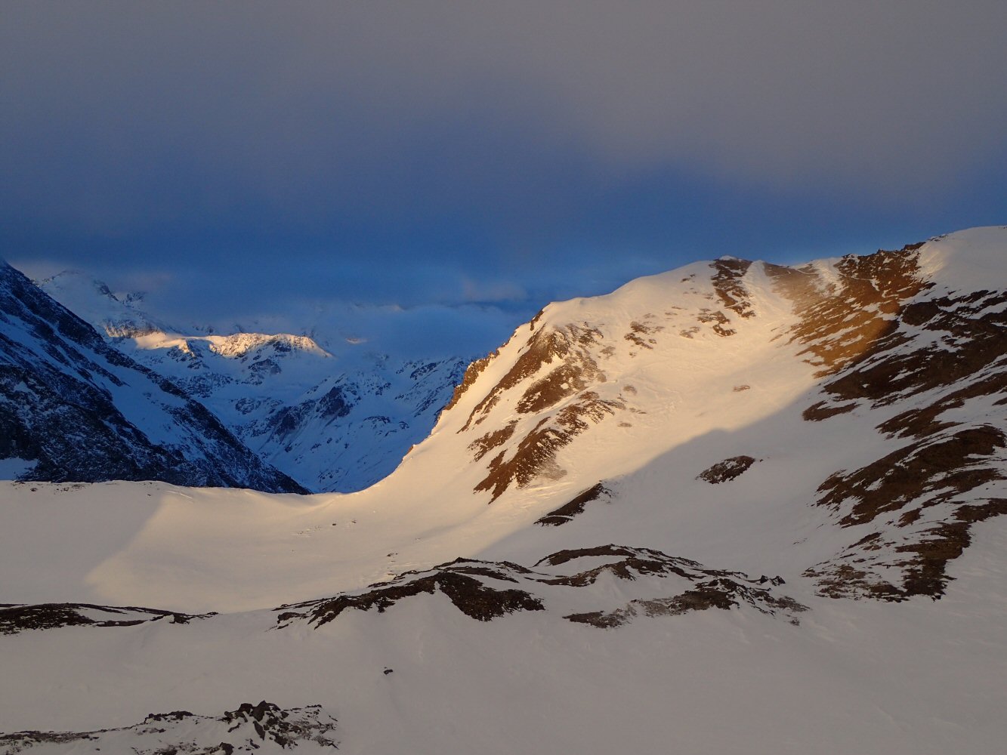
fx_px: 1338
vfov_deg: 31.5
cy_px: 378
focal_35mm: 46
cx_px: 504
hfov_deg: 41.2
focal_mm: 8.41
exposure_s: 1/200
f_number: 4.5
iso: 100
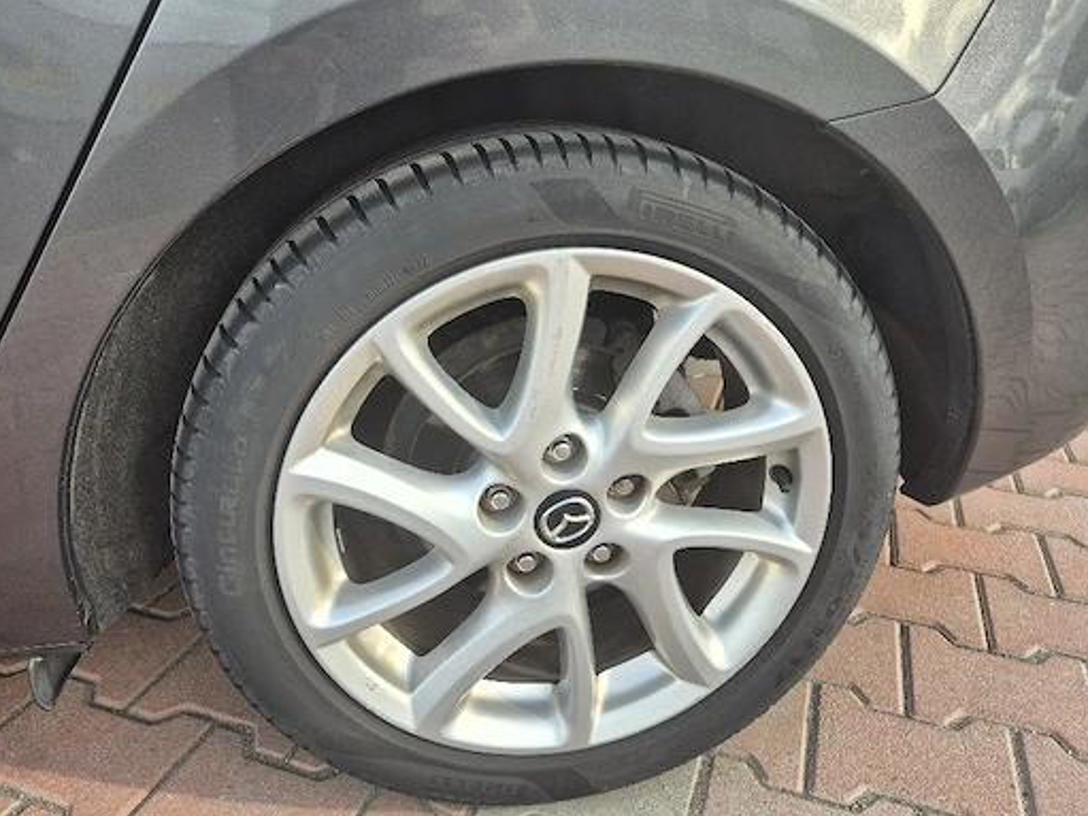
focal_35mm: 27
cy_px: 341
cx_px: 545
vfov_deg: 51.1
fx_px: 848
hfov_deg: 65.3
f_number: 1.8
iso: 25
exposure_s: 1/294
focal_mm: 5.4
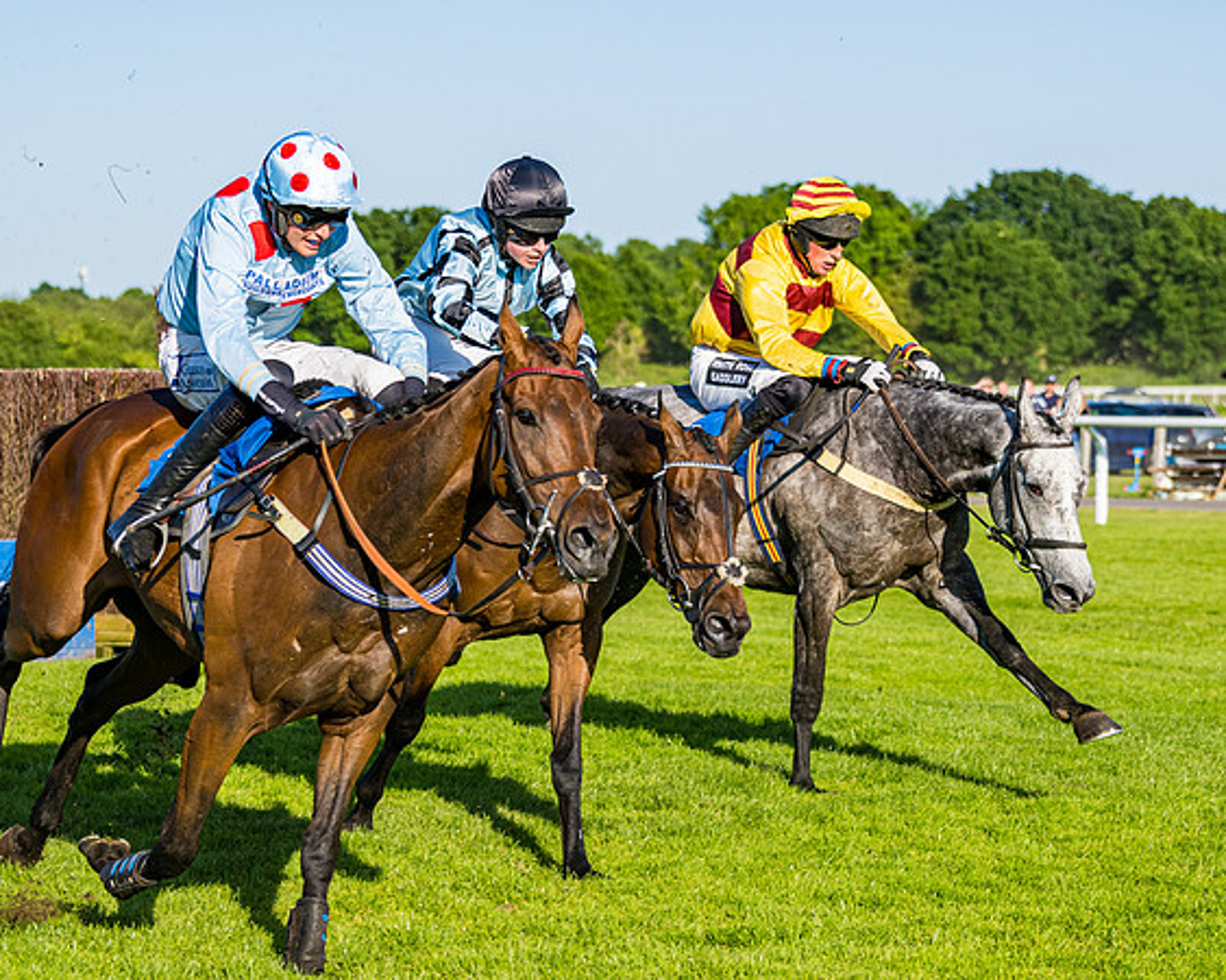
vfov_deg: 12.3
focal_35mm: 125
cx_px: 685
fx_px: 4527
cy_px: 717
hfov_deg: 15.4
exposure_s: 1/2000
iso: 200
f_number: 4
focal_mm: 70
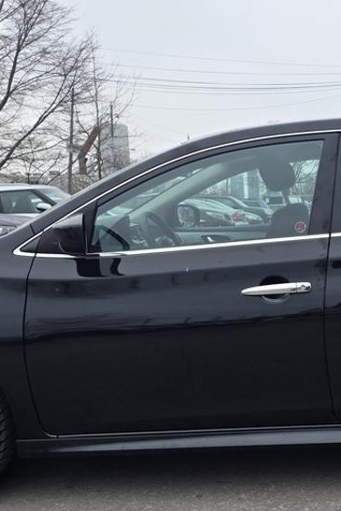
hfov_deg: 23.4
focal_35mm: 56
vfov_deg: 35.6
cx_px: 320
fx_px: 795
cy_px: 290
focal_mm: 6.25
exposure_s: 1/2216
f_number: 1.7
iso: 80
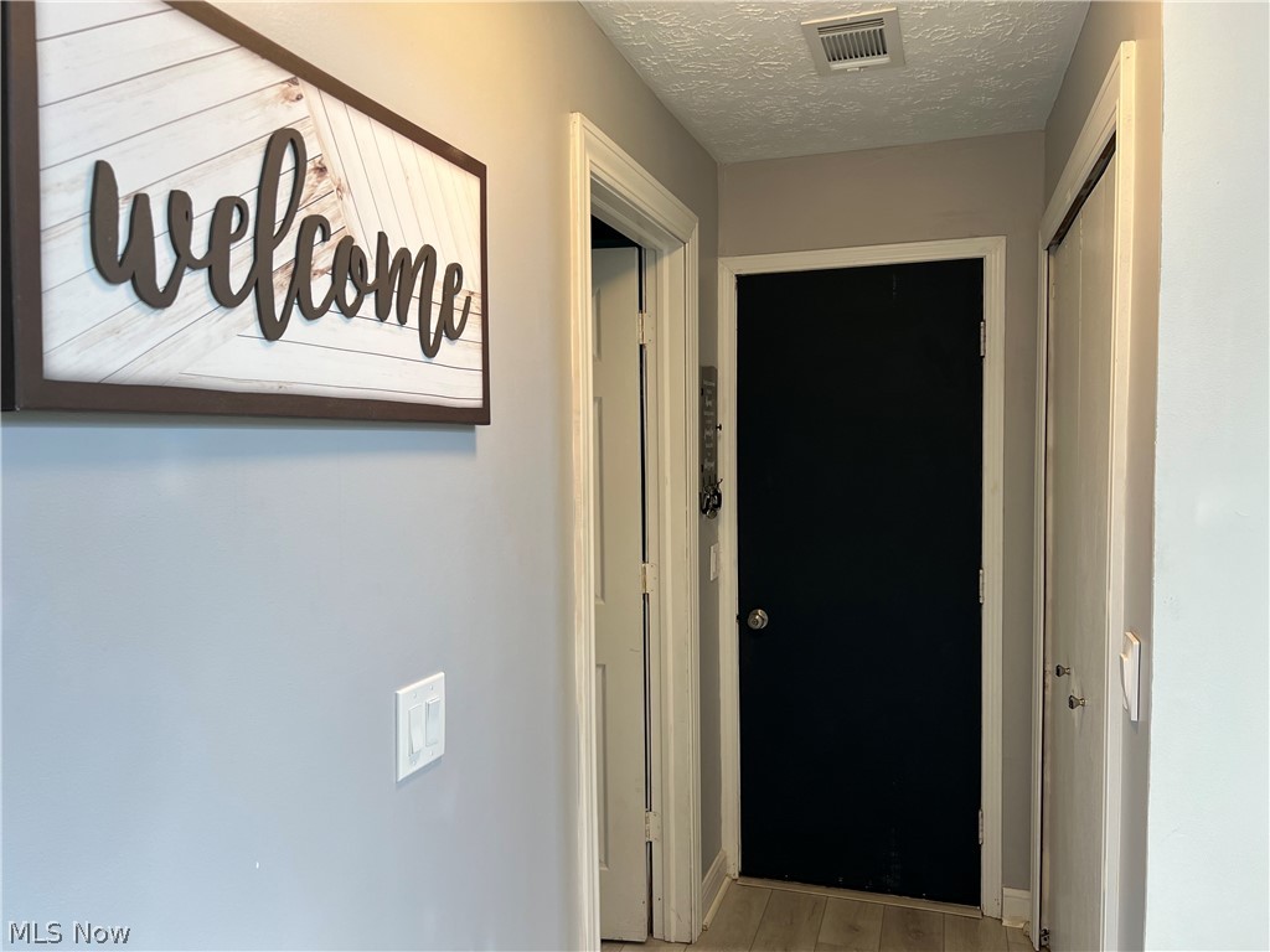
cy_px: 476
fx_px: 954
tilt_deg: -2.8
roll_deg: +0.4
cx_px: 635
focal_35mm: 26
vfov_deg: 53.1
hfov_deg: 67.3
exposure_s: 1/120
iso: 80
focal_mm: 5.7
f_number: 1.5
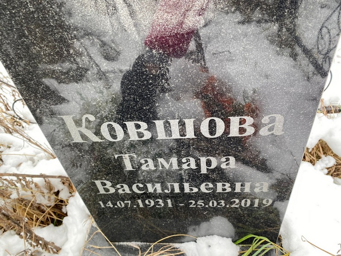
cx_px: 170
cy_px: 128
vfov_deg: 53.1
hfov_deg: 67.3
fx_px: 256
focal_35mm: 26
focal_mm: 4.25
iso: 125
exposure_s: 1/121
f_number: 1.8
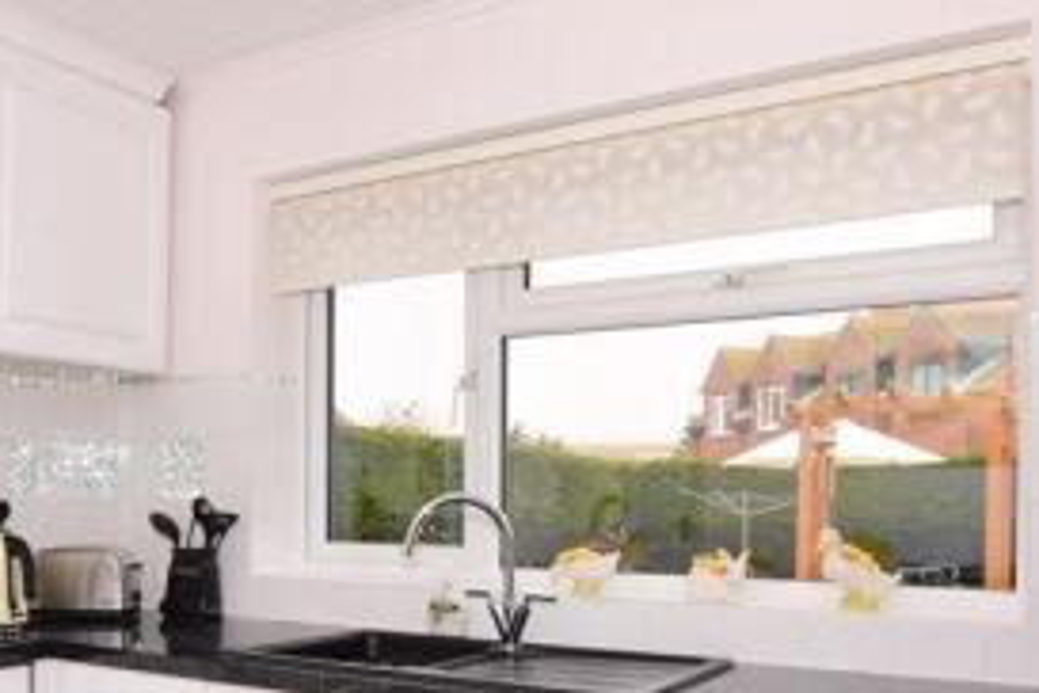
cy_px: 497
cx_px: 392
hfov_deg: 52.6
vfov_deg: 36.2
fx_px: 1039
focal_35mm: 36
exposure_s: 1/200
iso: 400
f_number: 16
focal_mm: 10
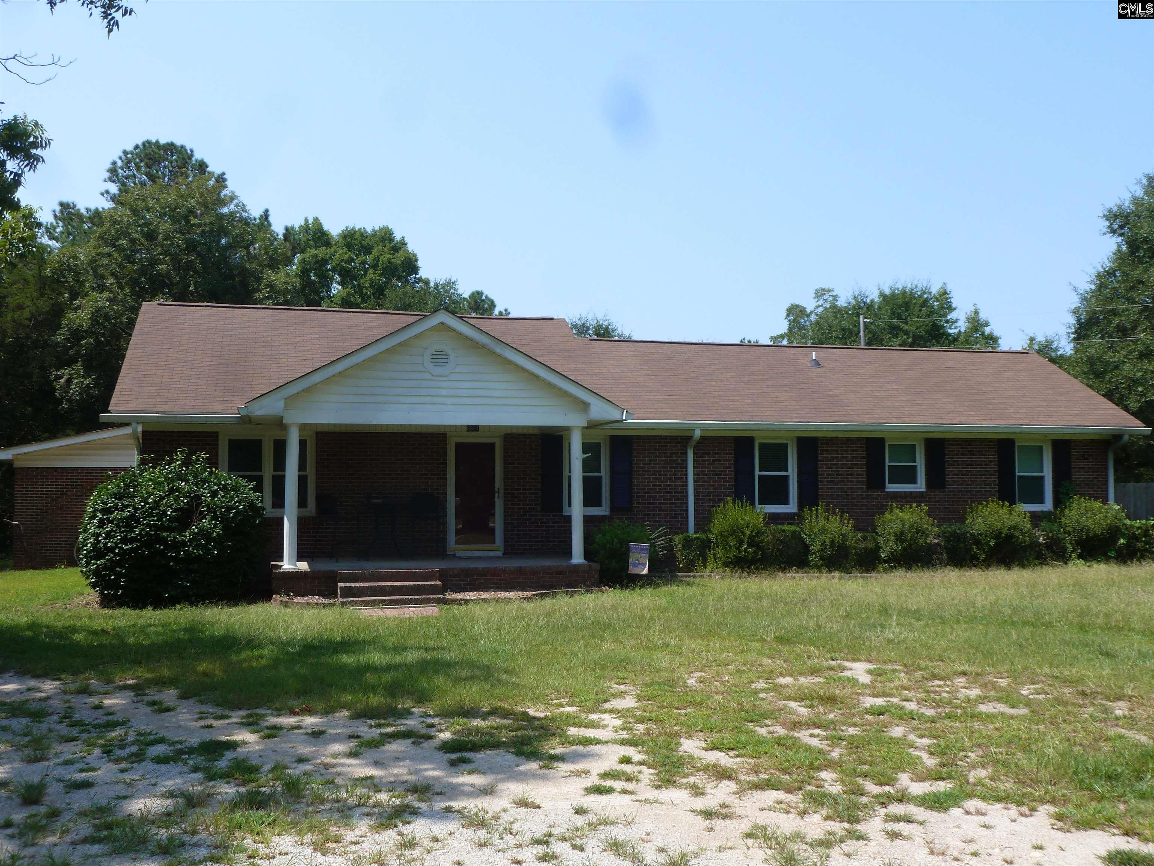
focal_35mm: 33
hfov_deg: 55.4
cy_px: 433
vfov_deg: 42.9
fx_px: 1100
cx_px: 577
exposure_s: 1/500
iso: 100
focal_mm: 5.9
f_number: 4
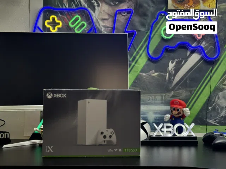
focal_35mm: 48
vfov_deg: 30.3
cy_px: 84
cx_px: 113
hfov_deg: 39.7
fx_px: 313
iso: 100
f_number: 1.78
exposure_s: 1/100
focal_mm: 6.76
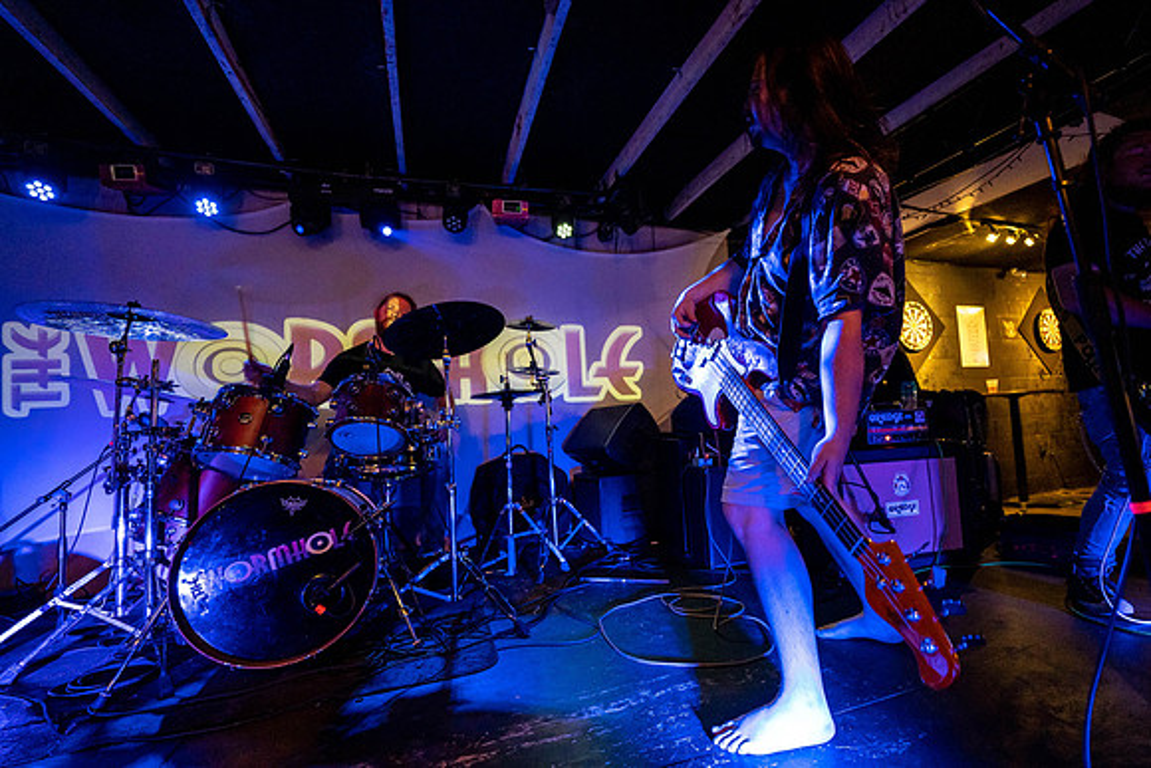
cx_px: 655
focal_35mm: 16
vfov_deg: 74.0
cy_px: 377
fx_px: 509
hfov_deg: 96.4
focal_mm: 14
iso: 3200
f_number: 2.8
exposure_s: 1/160
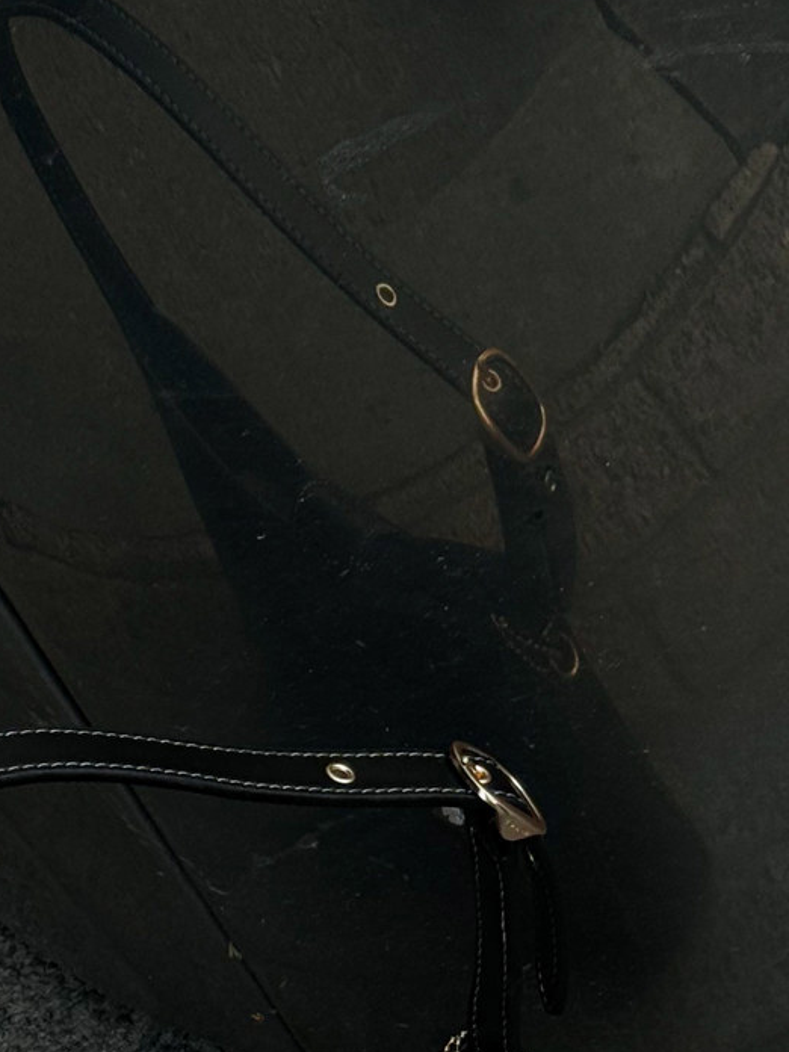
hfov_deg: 10.7
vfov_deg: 14.0
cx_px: 169
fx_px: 4194
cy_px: 1156
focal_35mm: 138
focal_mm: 6.76
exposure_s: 1/480
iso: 64
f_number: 1.8
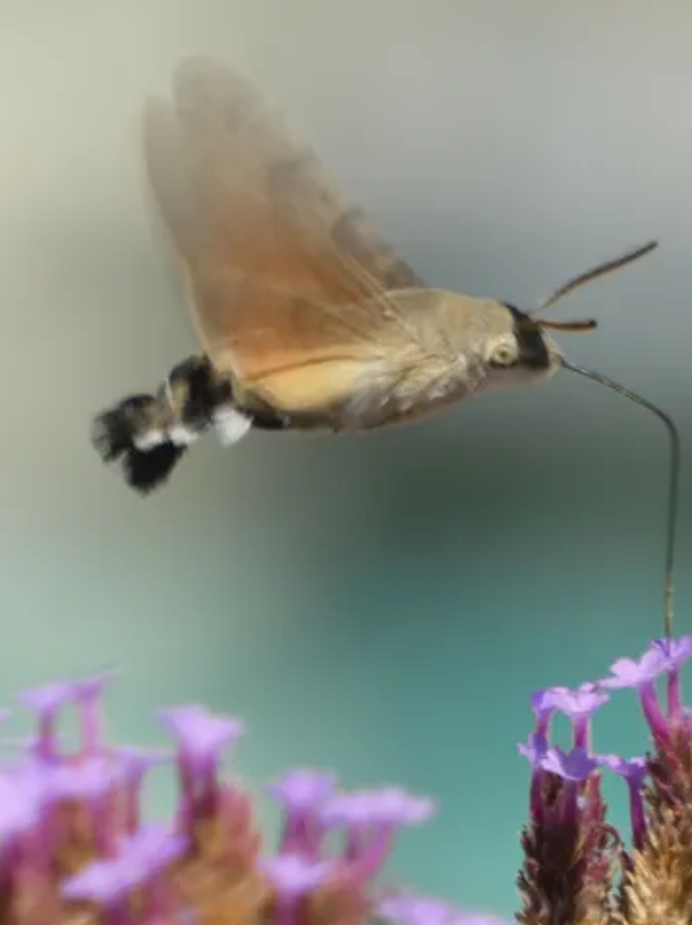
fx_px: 42872
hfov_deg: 0.9
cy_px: 462
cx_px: 373
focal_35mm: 1607
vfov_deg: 1.2
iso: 80
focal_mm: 215
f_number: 5.9
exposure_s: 1/160
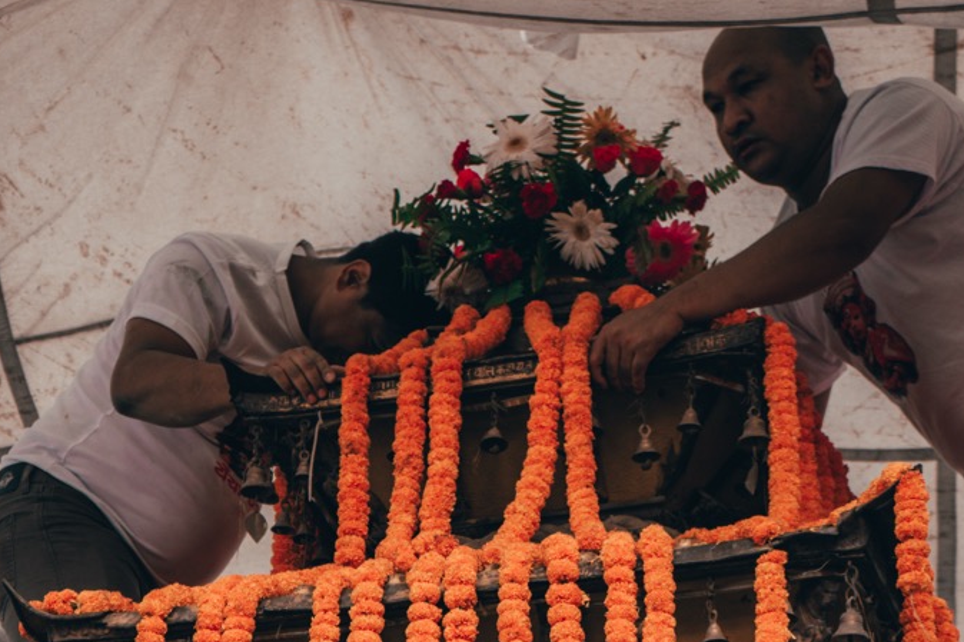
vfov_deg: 10.1
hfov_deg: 15.4
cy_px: 881
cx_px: 378
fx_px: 3560
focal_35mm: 133
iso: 640
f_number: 5.6
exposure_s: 1/200
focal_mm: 70
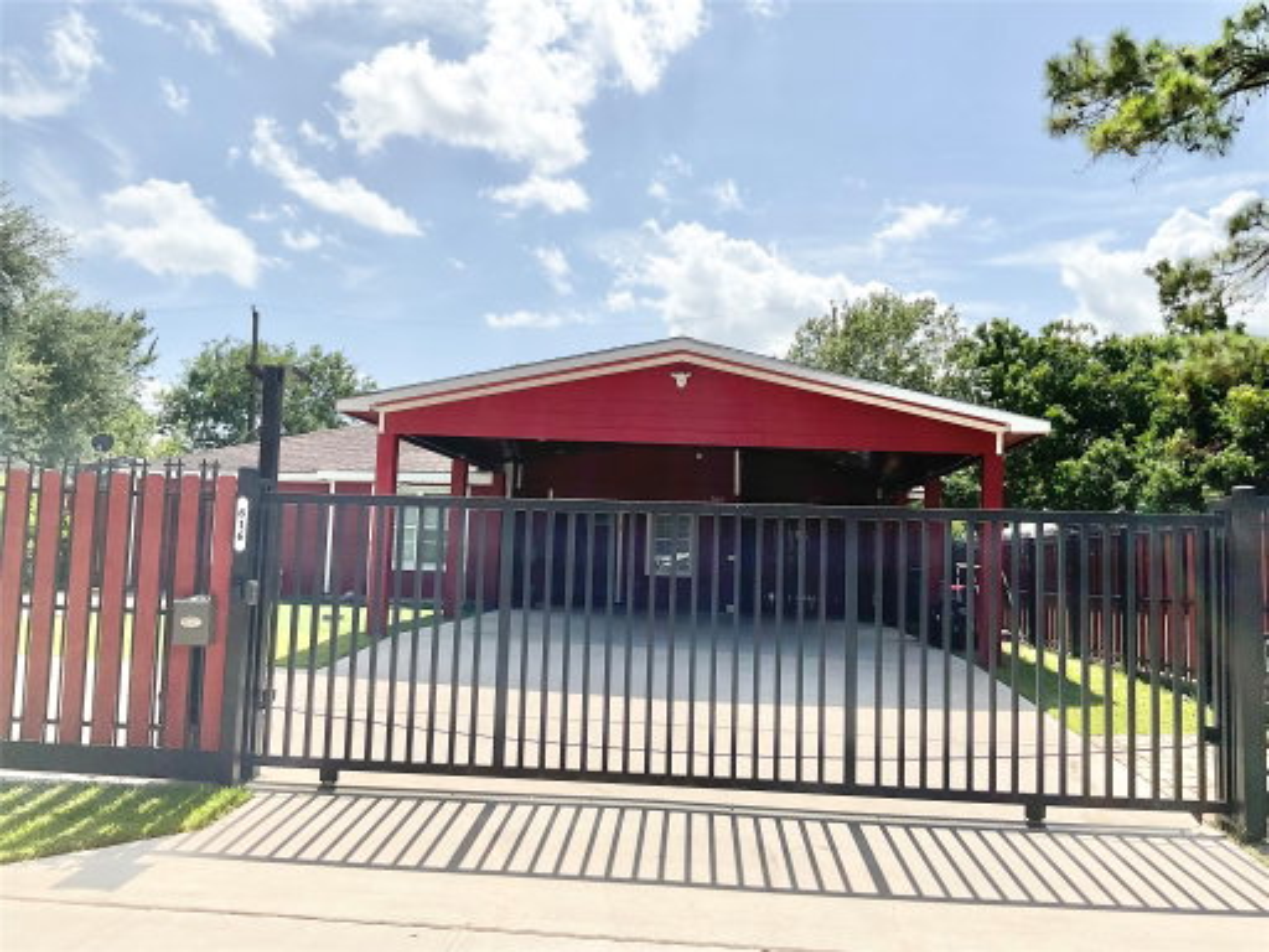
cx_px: 634
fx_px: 1063
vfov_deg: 48.2
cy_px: 476
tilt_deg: +3.4
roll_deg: -2.4
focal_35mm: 29
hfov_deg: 61.7
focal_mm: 3
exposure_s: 1/4405
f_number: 1.8
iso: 16
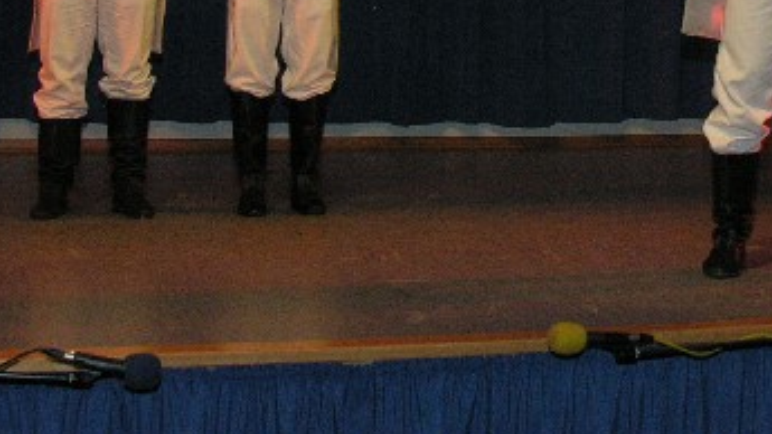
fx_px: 2067
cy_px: -188
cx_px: 689
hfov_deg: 20.7
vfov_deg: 11.6
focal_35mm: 101
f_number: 4.1
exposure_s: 1/60.1
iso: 200
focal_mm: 10.2
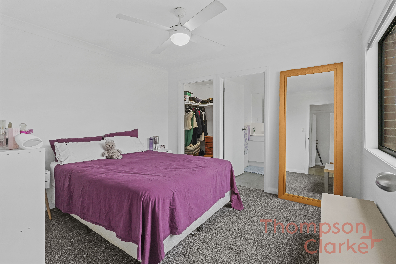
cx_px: 198
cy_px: 132
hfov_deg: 95.0
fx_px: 181
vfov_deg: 72.1
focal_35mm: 16
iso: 4000
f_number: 9
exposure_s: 1/30
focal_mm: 11
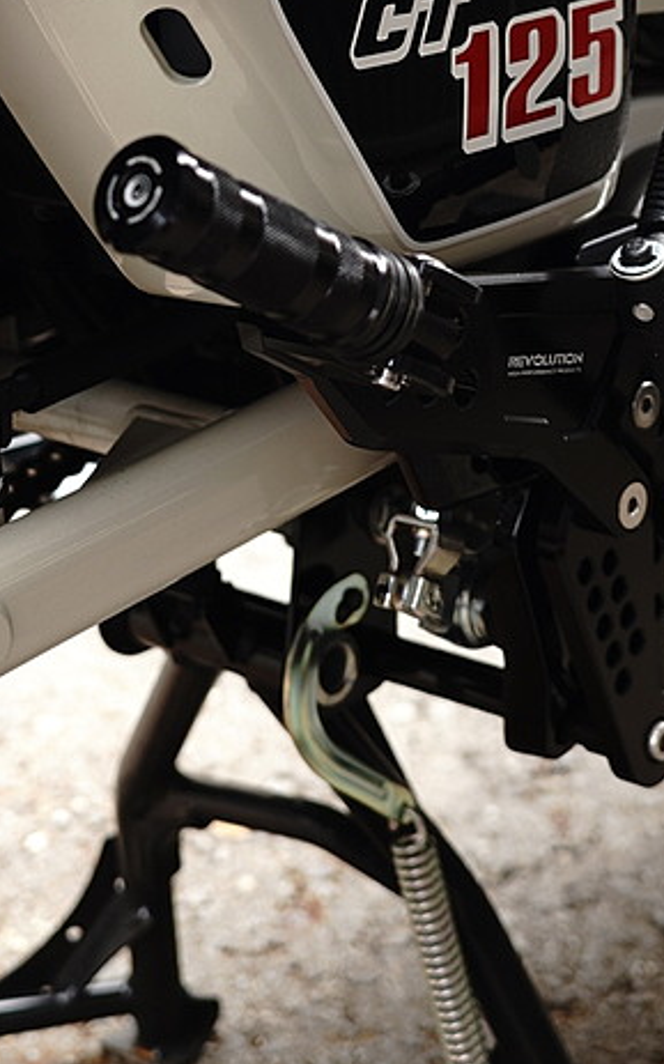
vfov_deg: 22.0
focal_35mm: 90
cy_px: -52
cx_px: 363
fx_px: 2608
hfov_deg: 14.5
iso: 100
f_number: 3.5
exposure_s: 1/80
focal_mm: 35
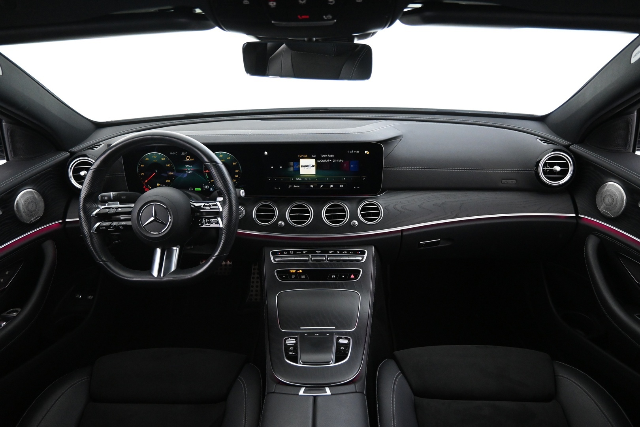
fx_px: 427
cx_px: 320
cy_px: 214
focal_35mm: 24
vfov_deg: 53.1
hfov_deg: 73.7
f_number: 3.5
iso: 3200
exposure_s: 1/25
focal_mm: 16
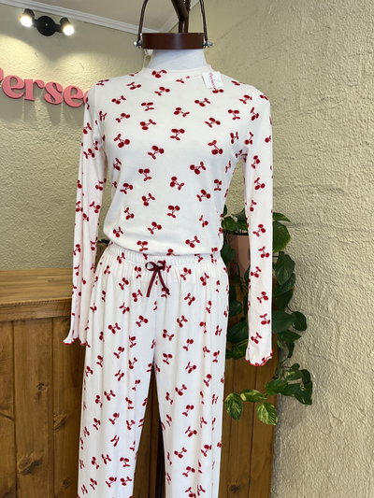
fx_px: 374
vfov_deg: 67.3
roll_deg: -1.3
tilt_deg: -6.3
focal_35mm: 26
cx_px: 187
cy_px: 249
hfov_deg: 53.1
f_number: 1.6
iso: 64
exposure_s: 1/50
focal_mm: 5.1
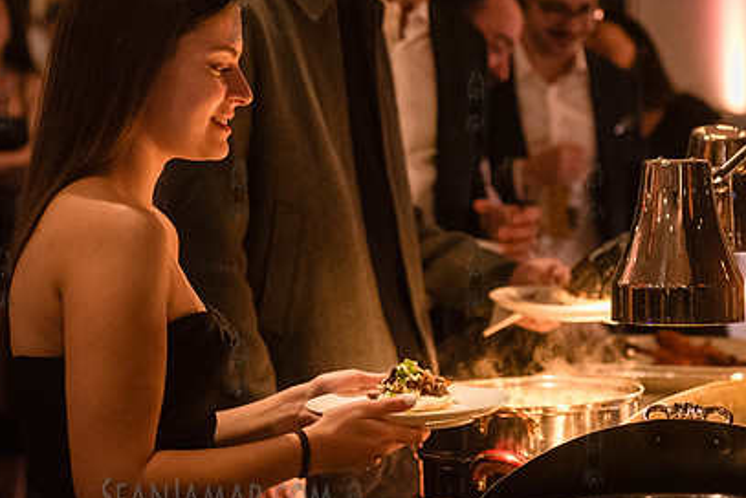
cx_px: 238
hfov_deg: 17.9
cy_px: 188
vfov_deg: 12.0
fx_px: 2364
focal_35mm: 114
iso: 8000
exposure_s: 1/200
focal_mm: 80
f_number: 3.5
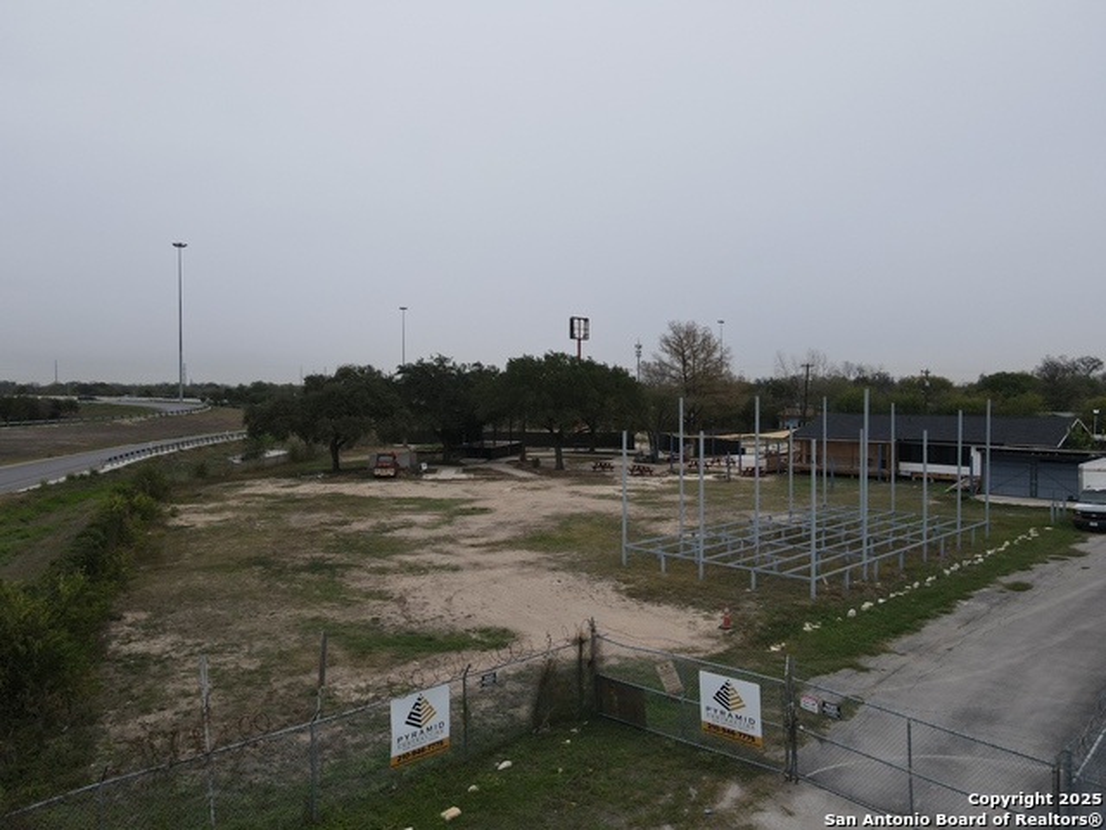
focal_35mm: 24
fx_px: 767
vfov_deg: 56.8
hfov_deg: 71.6
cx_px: 553
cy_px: 415
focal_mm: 4.5
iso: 100
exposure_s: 1/350
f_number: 2.8
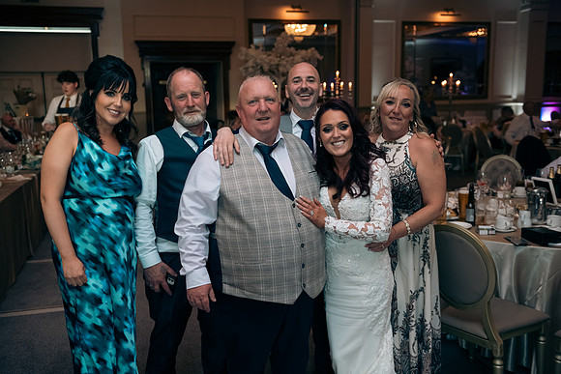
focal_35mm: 36
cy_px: 187
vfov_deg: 36.9
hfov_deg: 53.1
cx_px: 280
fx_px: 561
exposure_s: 1/160
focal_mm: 36
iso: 1000
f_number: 3.5
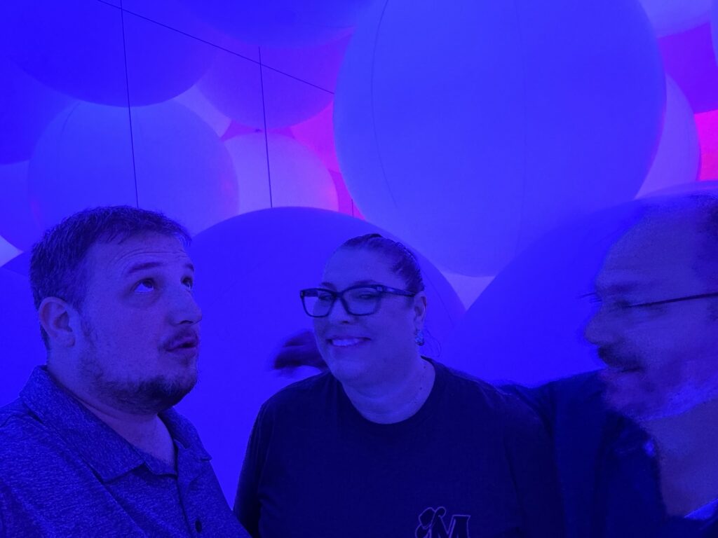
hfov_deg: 73.9
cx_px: 359
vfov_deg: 58.9
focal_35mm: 23
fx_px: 477
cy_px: 269
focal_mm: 2.69
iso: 640
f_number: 1.9
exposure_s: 1/21
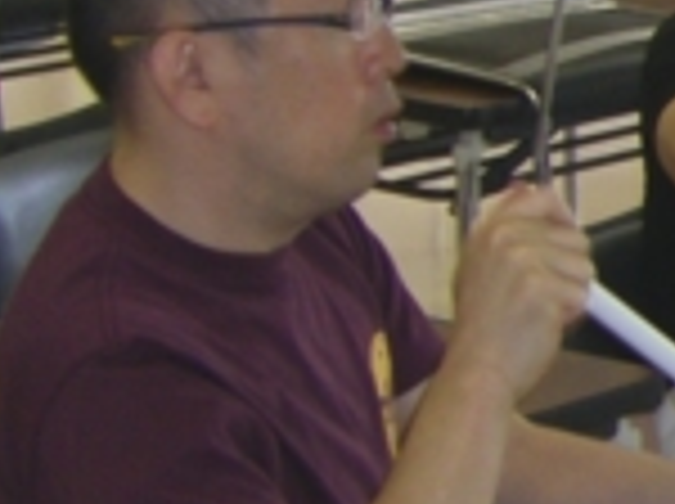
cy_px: 162
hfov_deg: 8.8
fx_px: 3952
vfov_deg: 7.3
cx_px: 1624
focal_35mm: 203
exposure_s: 1/50
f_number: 3.5
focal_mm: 6.3
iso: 80
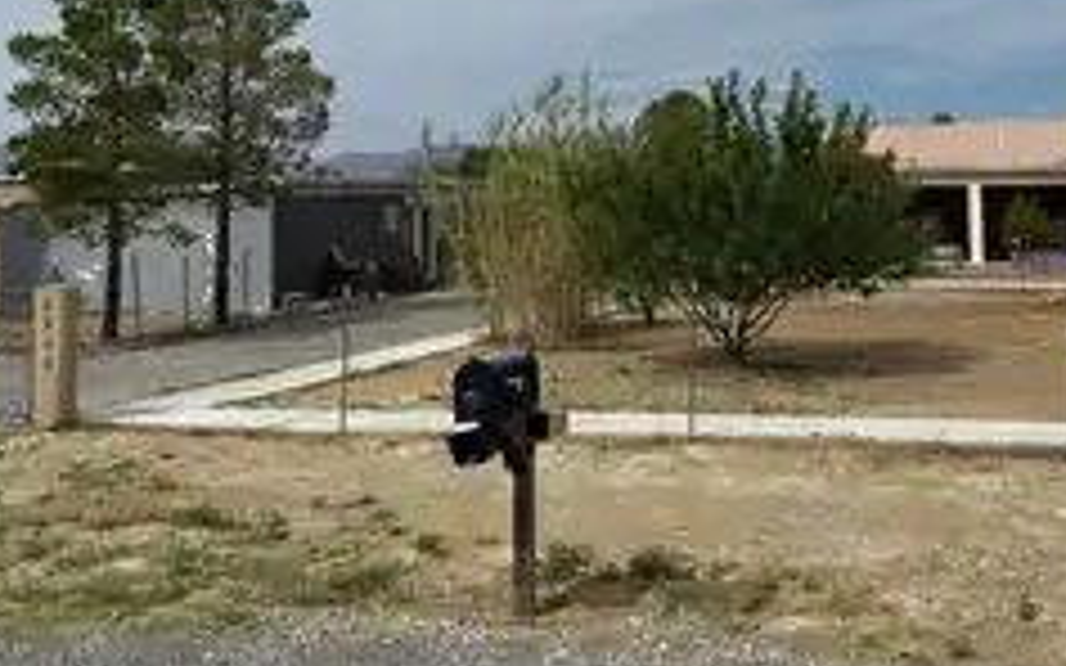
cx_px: 724
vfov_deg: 29.0
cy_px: 104
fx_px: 1249
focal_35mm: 43
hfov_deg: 45.4
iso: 80
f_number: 1.78
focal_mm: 6.86
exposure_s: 1/10753
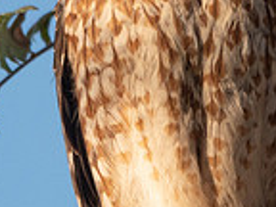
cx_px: 165
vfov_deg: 0.7
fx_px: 16576
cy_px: 132
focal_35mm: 2079
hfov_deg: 1.0
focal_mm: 155.41
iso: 320
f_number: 4
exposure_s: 1/1250
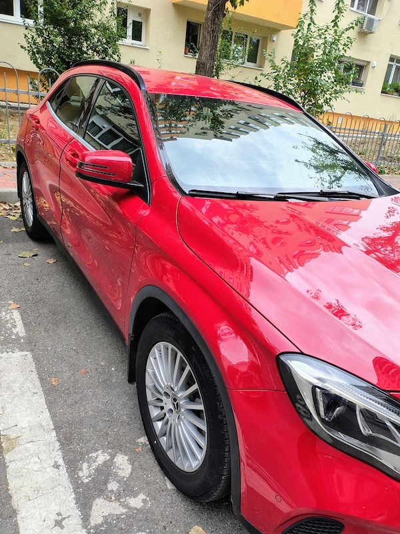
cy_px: 267
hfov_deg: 54.9
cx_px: 200
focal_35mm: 25
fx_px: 385
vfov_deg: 69.4
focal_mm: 4.71
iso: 214
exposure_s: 1/100
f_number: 1.7
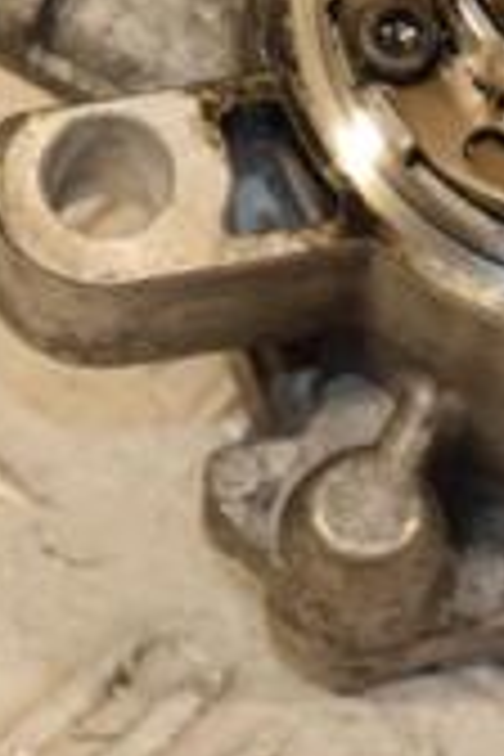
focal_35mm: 376
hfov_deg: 3.6
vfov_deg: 5.5
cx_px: 670
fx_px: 7895
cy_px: -94
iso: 800
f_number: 5.3
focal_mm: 70
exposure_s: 1/200
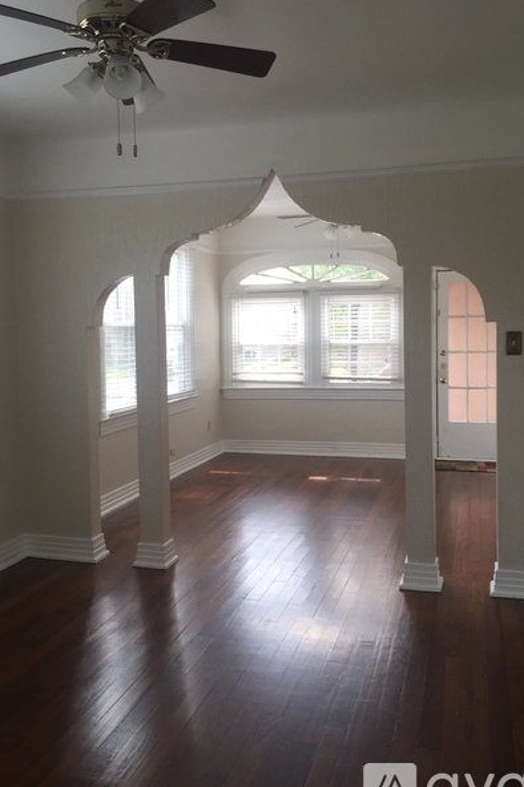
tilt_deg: -0.9
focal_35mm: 34
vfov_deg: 55.8
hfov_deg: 38.8
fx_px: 743
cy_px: 373
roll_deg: +0.4
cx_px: 246
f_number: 2.2
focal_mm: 4.15
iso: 50
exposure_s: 1/120
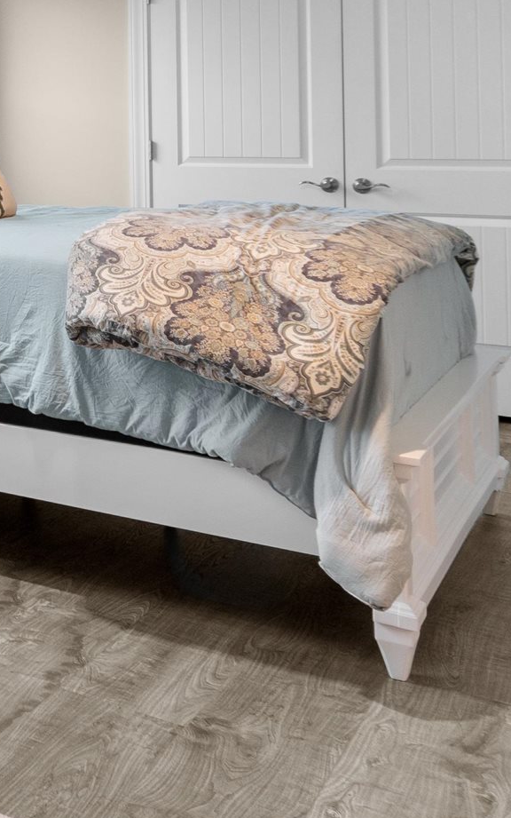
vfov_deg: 37.6
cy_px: 119
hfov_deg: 18.0
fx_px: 1136
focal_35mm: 51
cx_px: -496
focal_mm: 10
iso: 100
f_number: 4.5
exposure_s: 1/6
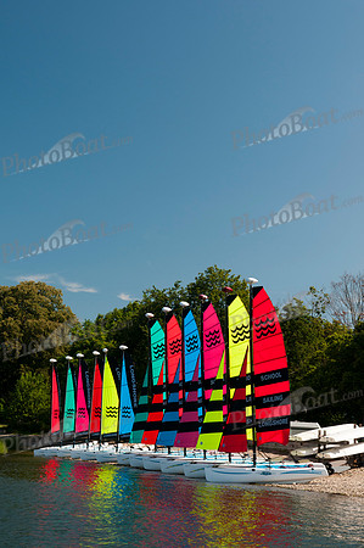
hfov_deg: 22.6
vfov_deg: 33.4
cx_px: 182
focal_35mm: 60
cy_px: 274
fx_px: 912
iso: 200
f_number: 6.3
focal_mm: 40
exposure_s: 1/250
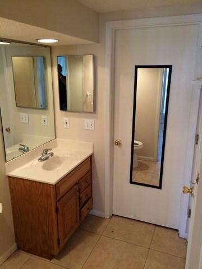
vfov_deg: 61.7
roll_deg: +0.4
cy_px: 134
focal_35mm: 29
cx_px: 101
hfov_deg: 48.2
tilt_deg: -17.7
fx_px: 226
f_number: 2.2
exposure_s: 1/30
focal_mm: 4.15
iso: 64
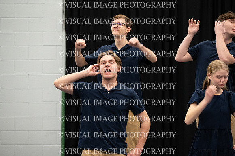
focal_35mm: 148
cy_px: 78
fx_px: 966
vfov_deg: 9.3
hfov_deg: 13.9
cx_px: 118
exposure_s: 1/100
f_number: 6.3
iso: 6400
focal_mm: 148
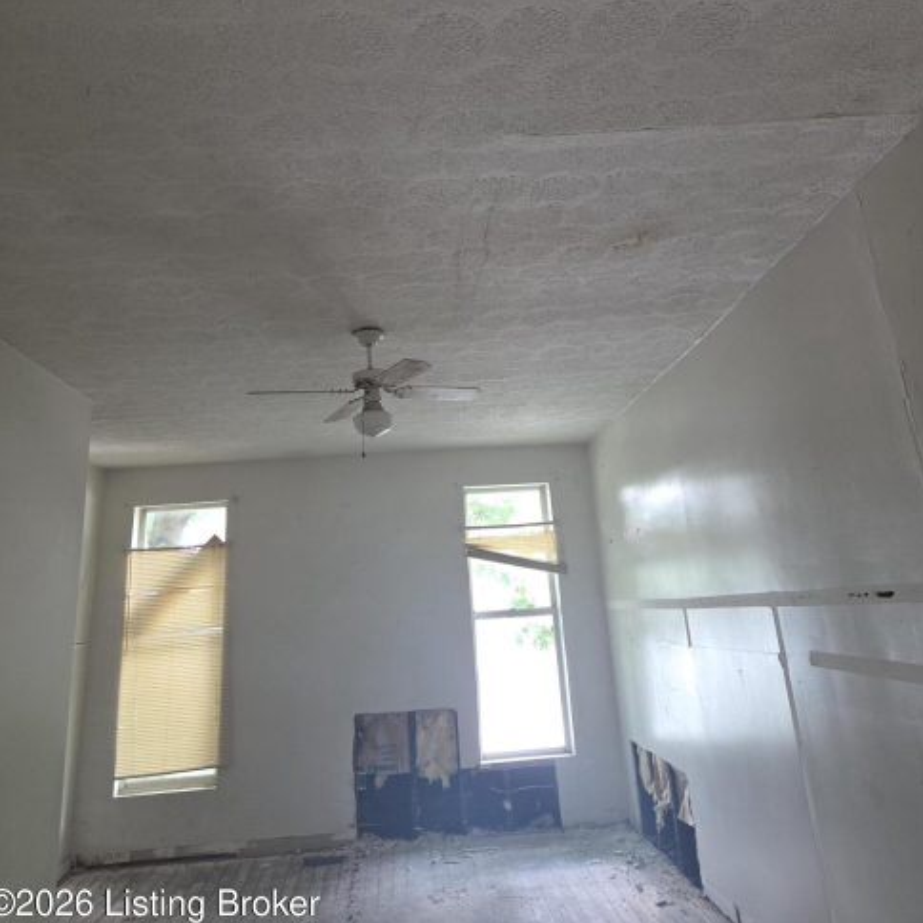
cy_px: 325
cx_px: 462
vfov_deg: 56.3
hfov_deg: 57.3
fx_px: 845
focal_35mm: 28
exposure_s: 1/24
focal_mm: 5.4
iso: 640
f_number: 1.8
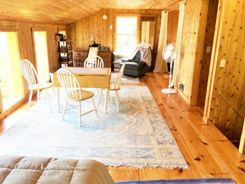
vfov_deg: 48.2
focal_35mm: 29
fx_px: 205
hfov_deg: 61.7
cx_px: 122
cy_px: 92
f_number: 2.2
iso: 50
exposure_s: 1/30
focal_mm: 4.15
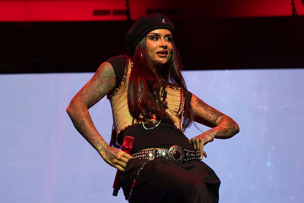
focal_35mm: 100
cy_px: 102
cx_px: 152
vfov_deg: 13.7
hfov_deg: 20.4
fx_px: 845
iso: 1250
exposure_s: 1/250
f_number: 5.6
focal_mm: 100
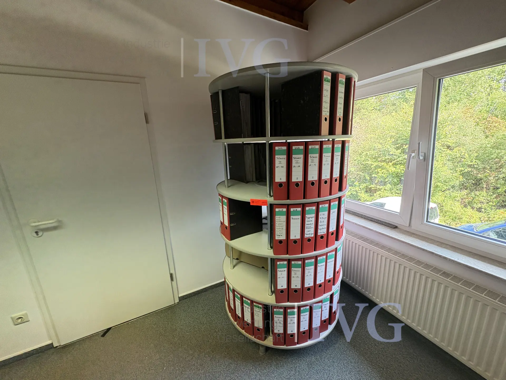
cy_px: 190
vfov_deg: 85.7
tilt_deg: -13.3
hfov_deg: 102.1
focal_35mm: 14
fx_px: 205
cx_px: 253
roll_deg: +3.1
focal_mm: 2.22
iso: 250
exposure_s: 1/100
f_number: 2.2
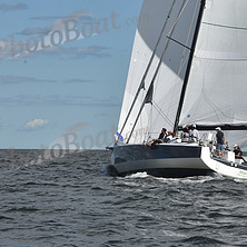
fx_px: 1833
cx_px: 208
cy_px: -40
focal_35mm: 227
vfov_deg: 7.7
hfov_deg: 7.7
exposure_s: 1/640
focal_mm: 102
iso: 250
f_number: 13
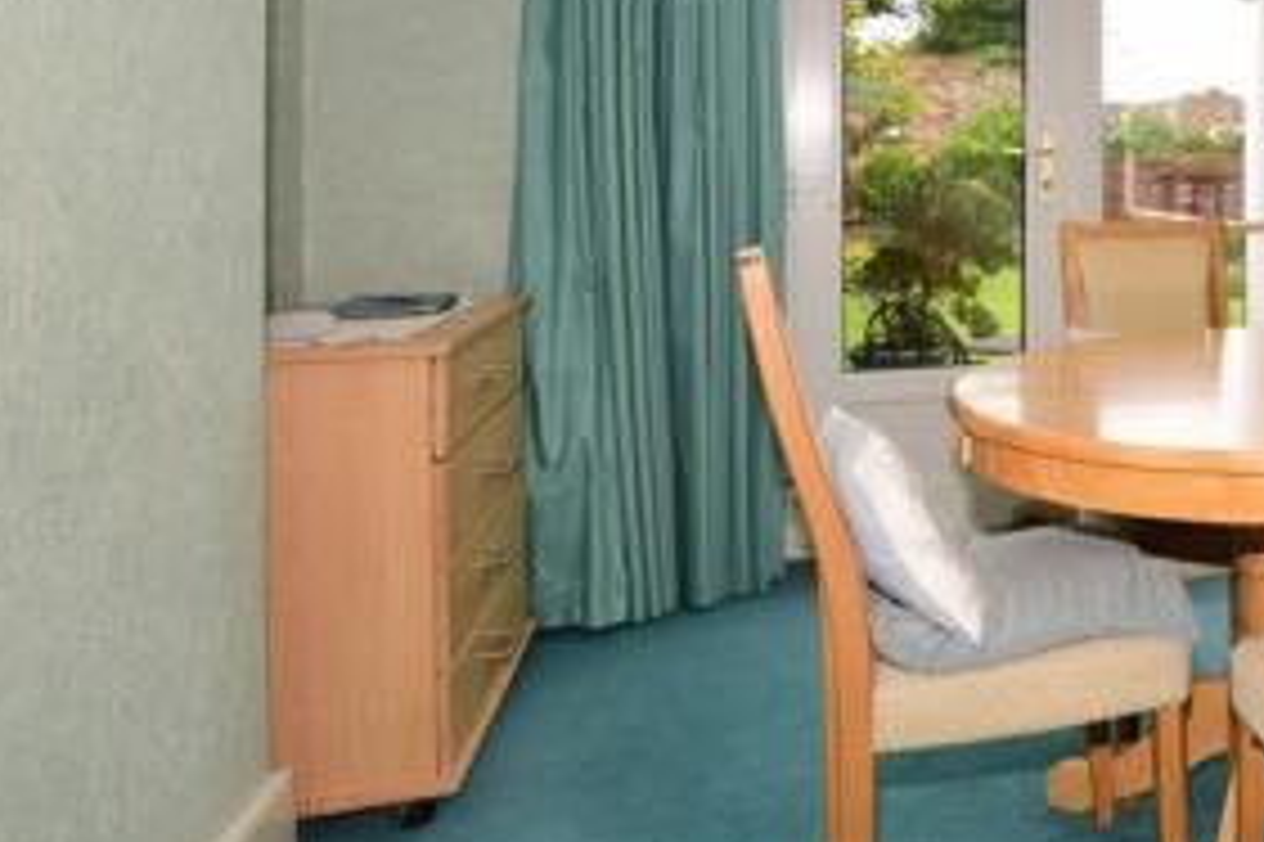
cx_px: 1372
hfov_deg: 43.1
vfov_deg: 36.4
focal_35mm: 35
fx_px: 1228
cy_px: 160
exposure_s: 1/100
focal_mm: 10
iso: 400
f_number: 7.1
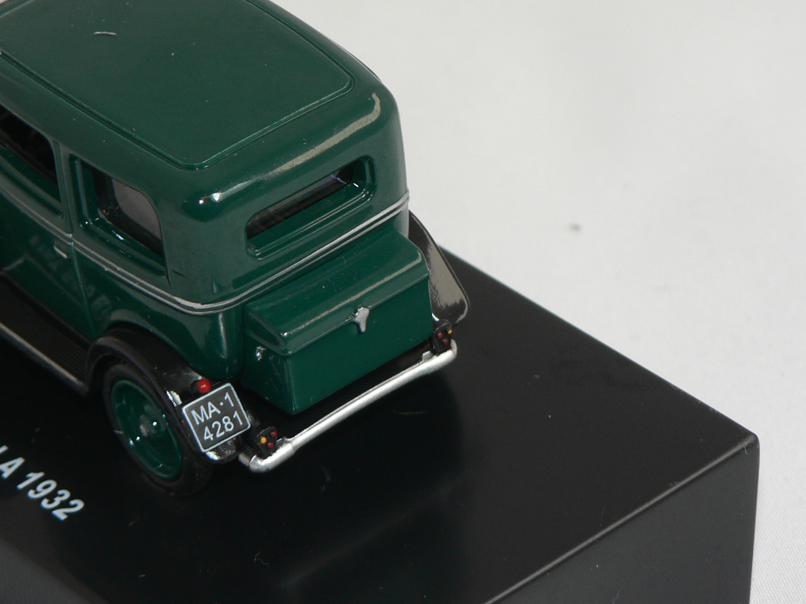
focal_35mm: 171
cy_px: 221
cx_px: 242
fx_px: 3981
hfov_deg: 11.5
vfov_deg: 8.7
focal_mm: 16.9
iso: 80
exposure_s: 1/60
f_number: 3.2
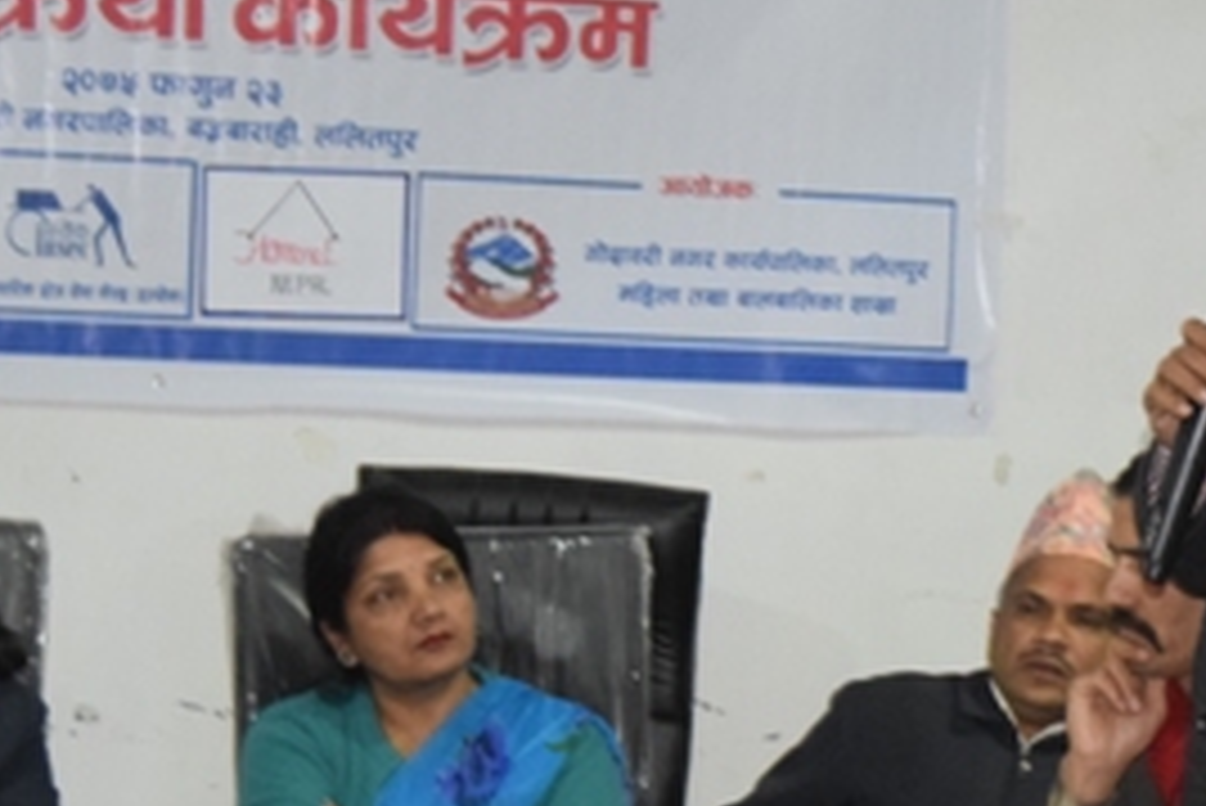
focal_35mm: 136
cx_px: 886
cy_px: 579
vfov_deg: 10.1
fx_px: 4558
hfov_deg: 15.0
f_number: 4.8
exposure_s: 1/60
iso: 3200
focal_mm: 38
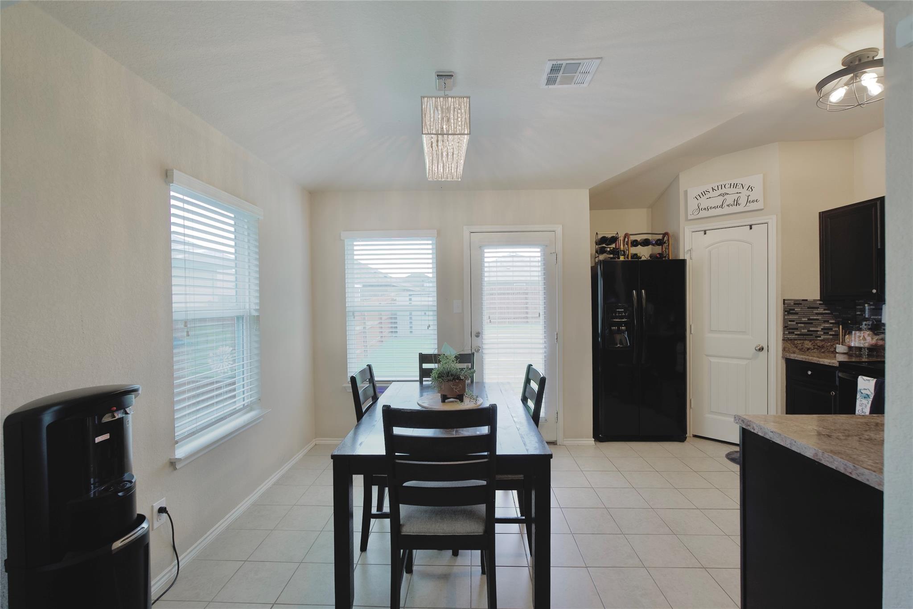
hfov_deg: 96.7
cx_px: 456
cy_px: 304
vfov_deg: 73.8
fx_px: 406
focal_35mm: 16
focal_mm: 16
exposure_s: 1/40
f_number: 5
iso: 160
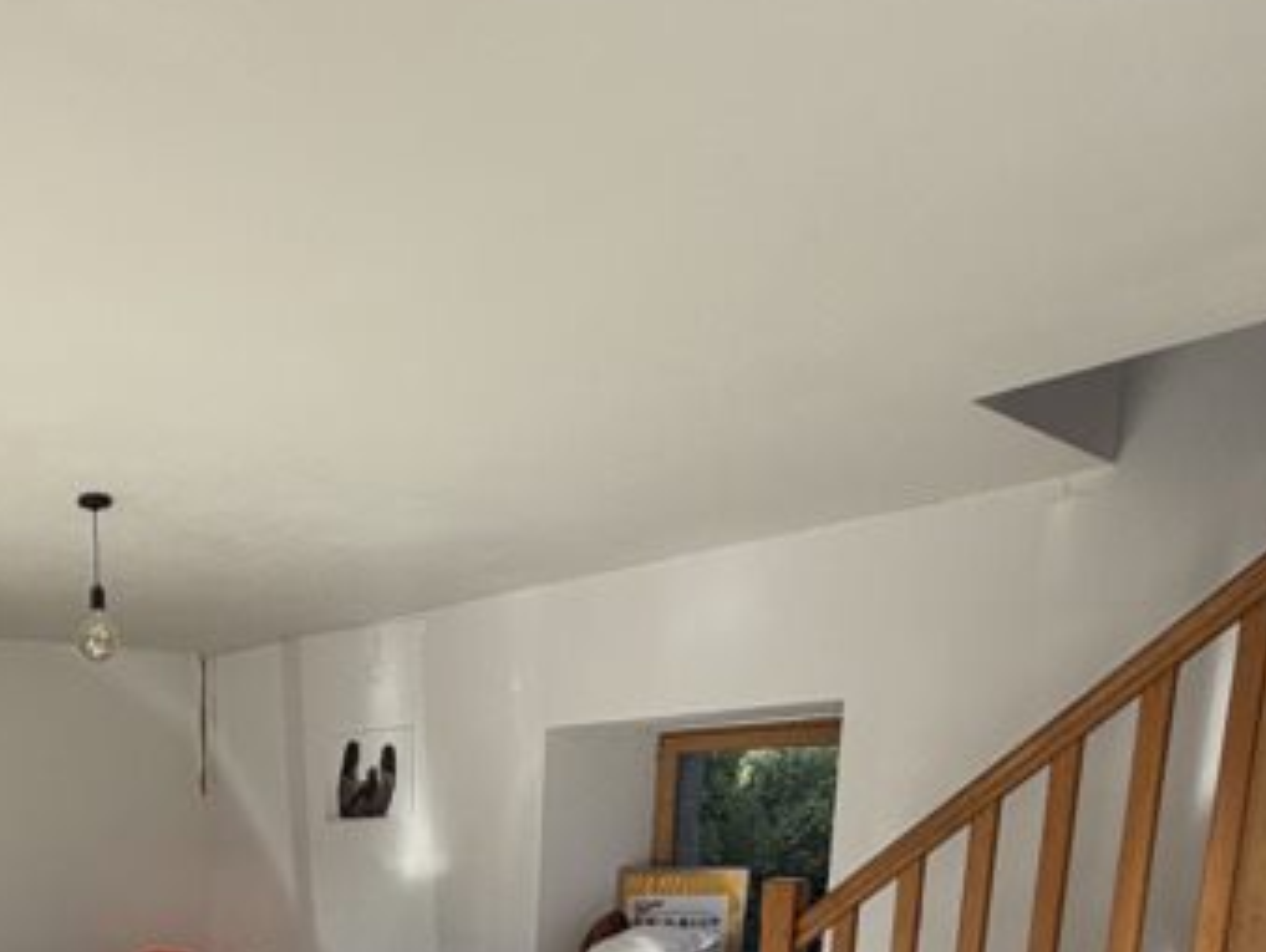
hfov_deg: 51.1
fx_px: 1208
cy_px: 1064
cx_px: 217
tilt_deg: -9.6
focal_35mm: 33
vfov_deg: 36.1
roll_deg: -0.1
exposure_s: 1/502
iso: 50
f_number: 2.2
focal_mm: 2.22
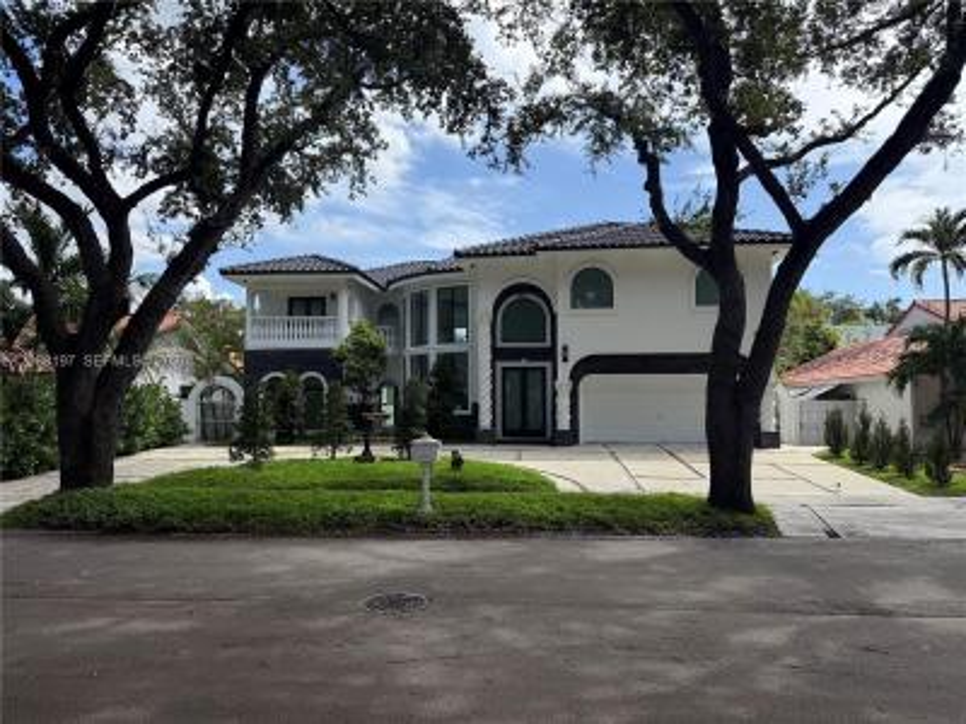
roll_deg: -0.2
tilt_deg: +3.1
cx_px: 483
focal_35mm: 24
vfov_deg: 56.8
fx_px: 670
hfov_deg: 71.6
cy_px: 362
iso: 100
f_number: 1.78
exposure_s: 1/3145
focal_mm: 6.76
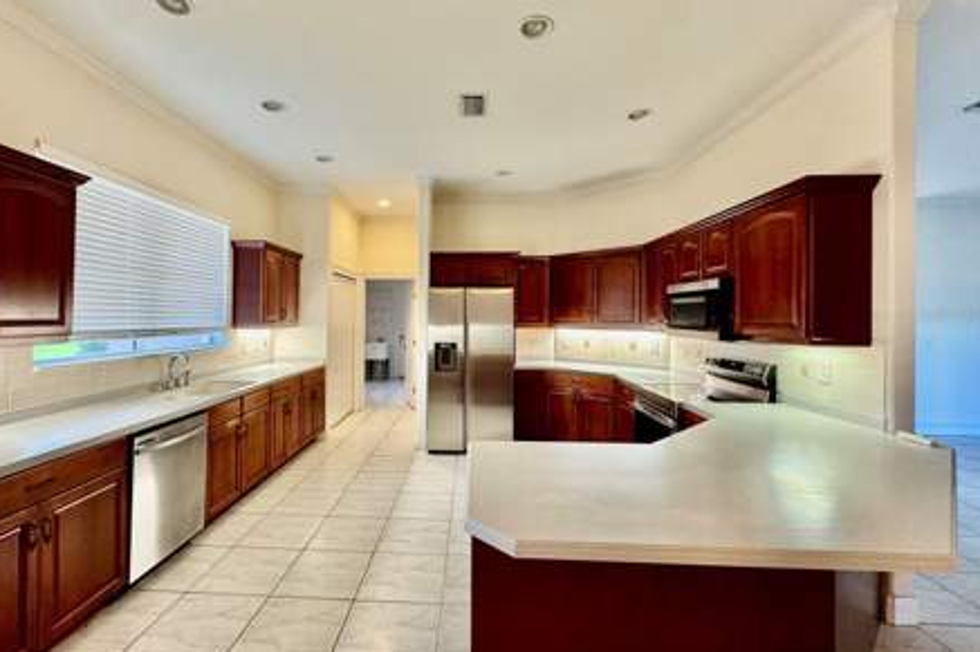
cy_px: 314
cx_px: 446
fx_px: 435
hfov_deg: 96.5
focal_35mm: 16
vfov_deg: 73.7
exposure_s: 1/60
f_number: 2.2
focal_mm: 2.22
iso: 200
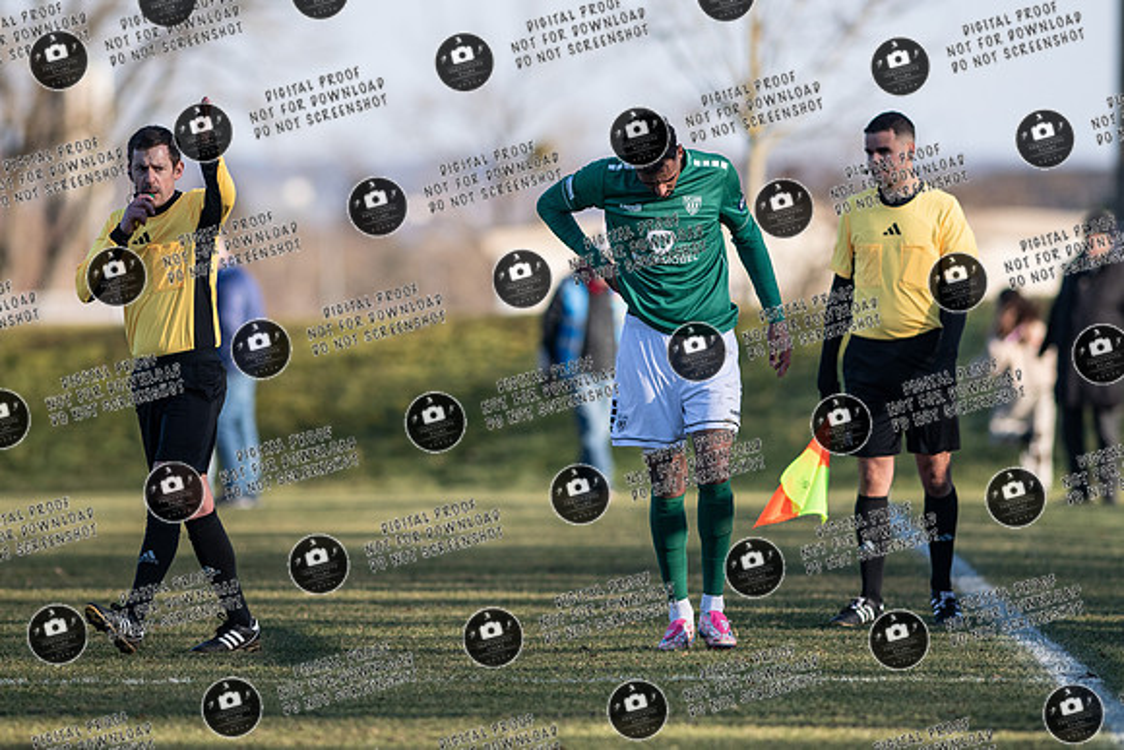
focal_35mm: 557
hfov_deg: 3.7
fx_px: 17390
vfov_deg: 2.5
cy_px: 259
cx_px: 568
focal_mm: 300
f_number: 3.2
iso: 180
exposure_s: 1/1600
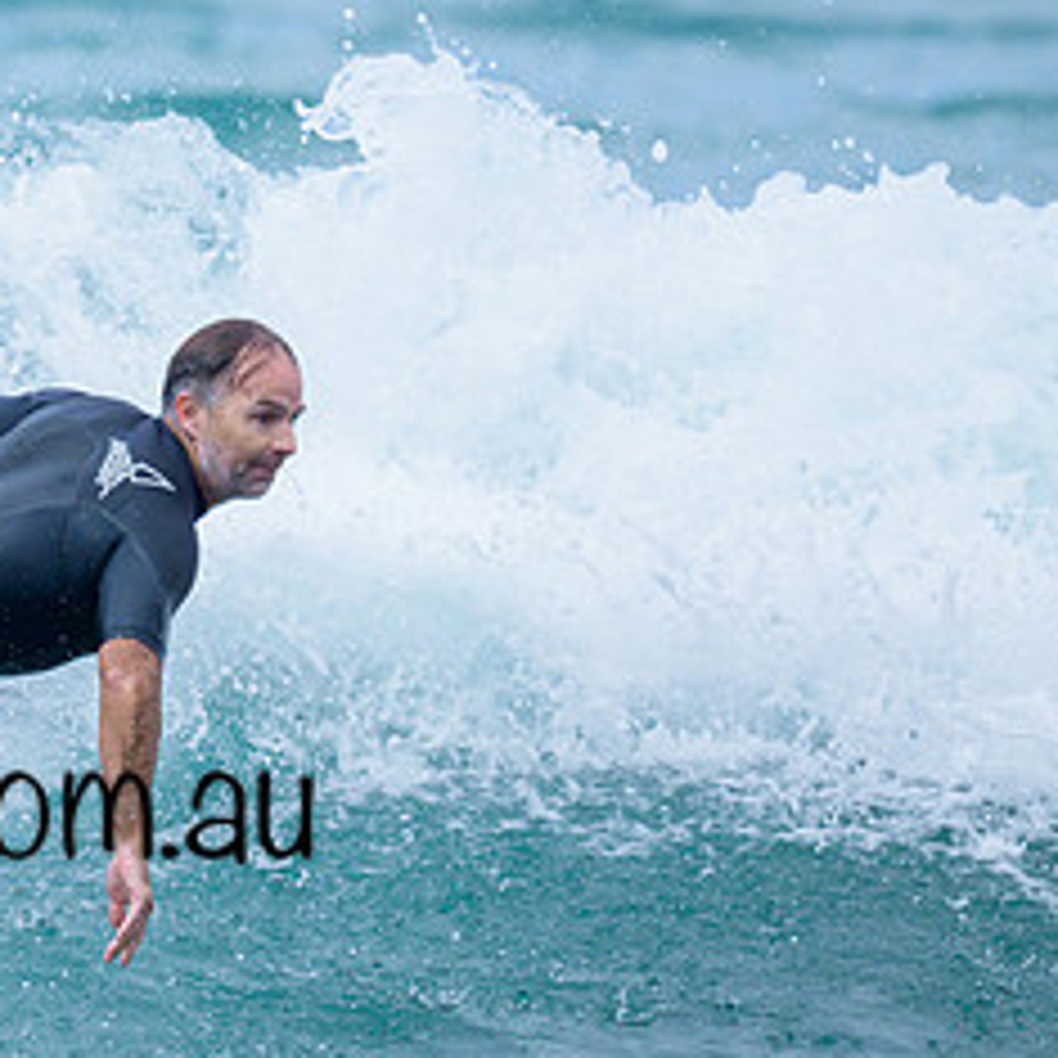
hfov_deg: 0.9
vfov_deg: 0.9
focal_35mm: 2022
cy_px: 574
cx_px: -431
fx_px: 69919
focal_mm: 800
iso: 360
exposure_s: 1/2000
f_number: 6.3
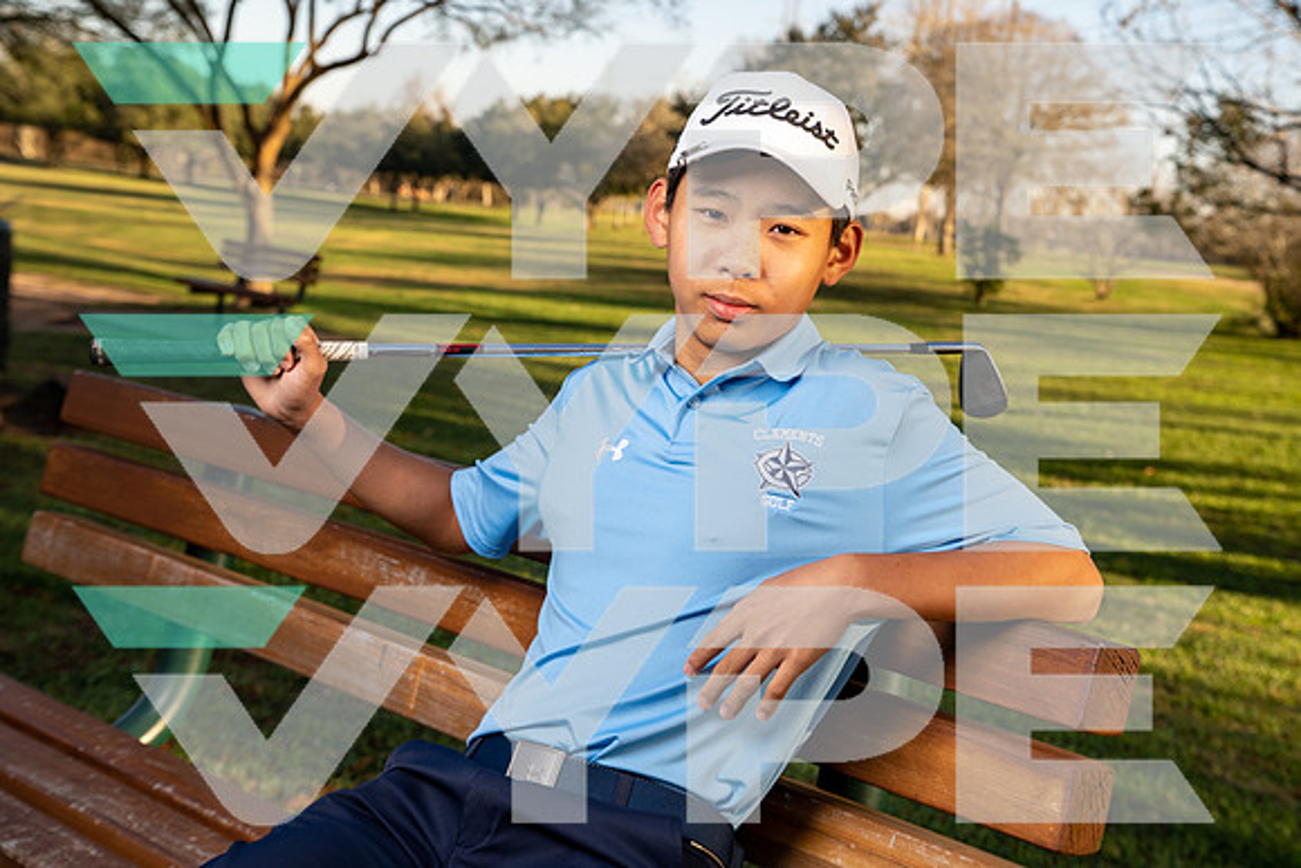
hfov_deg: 40.3
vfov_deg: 27.5
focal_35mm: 49
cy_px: 434
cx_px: 650
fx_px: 1771
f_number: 5.6
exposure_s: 1/250
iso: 160
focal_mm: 49
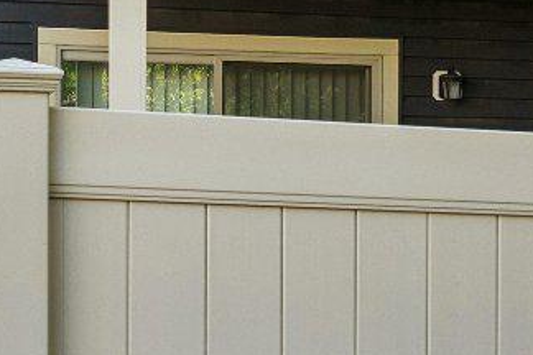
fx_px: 1542
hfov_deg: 19.0
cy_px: -292
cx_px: 543
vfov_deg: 12.1
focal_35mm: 104
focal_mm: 16.5
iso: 200
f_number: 5.6
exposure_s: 1/200
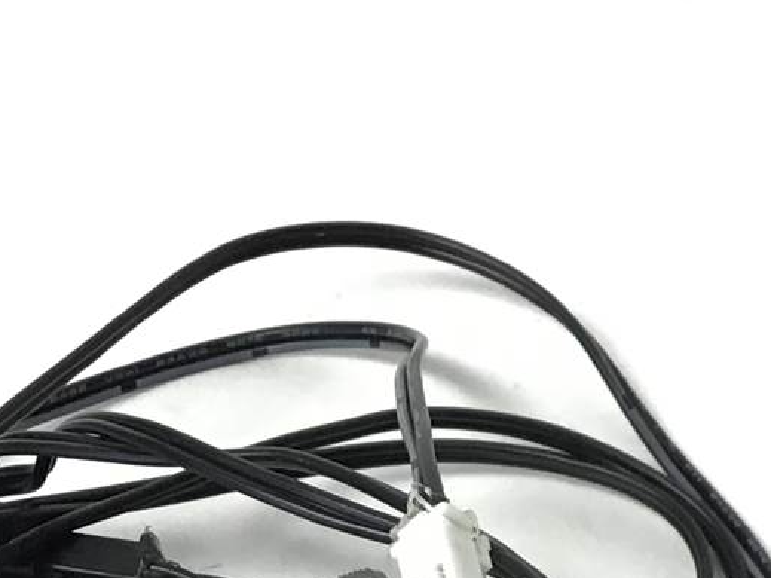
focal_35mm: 119
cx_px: 662
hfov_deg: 16.4
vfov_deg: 11.9
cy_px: 888
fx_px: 2650
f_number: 2.4
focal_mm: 3.3
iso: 40
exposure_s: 1/33
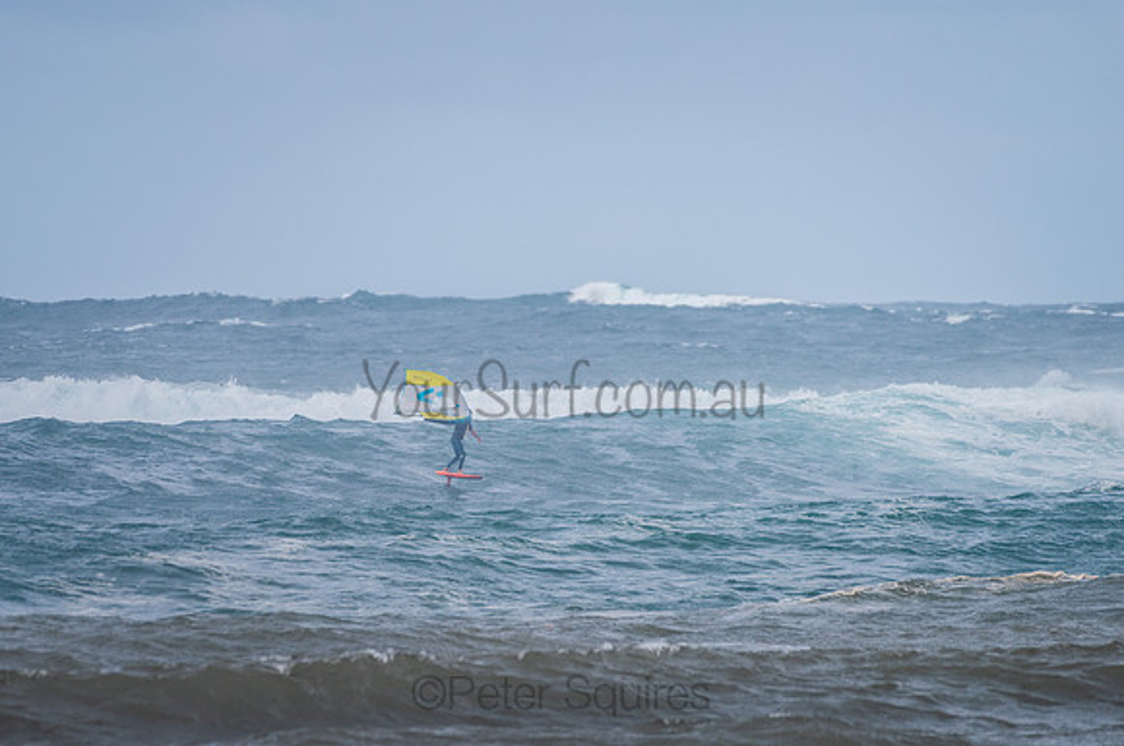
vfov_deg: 2.2
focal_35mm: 614
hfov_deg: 3.4
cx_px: 486
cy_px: 445
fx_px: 19135
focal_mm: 500
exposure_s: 1/2000
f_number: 5.6
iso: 200
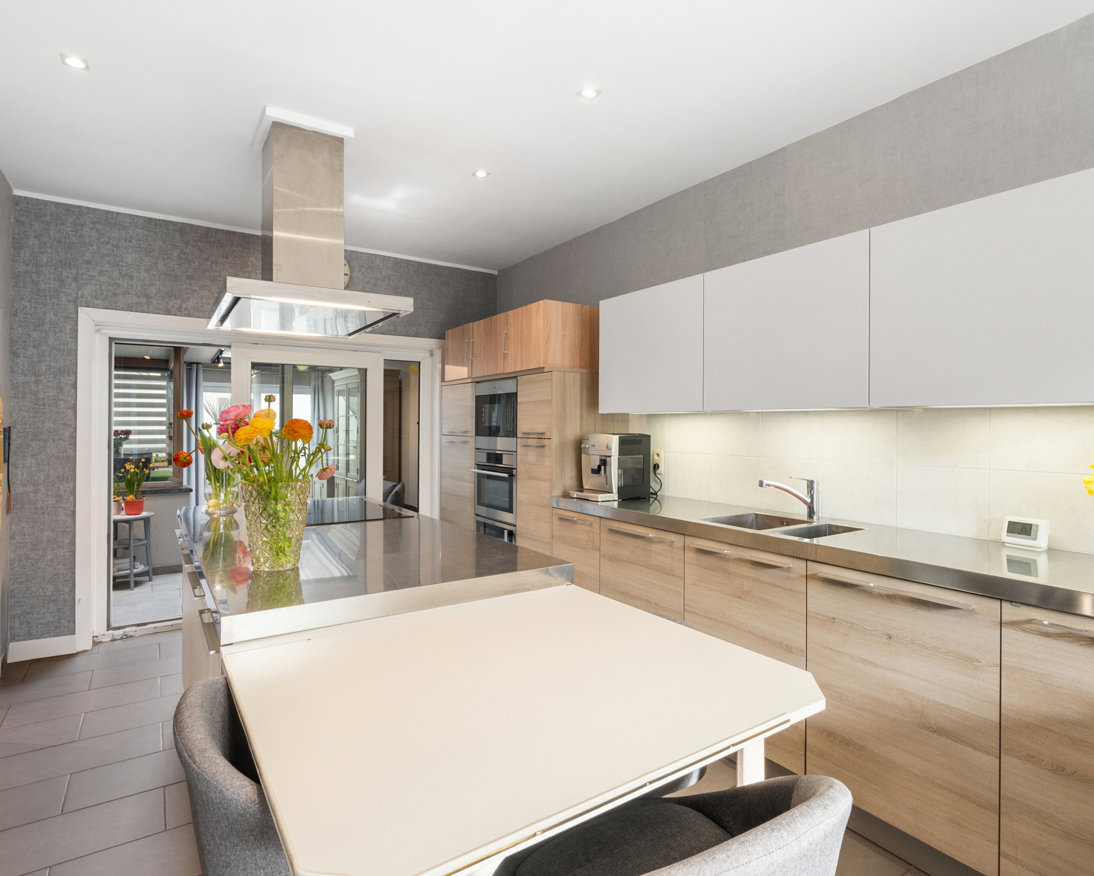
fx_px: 615
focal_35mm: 19
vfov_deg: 70.9
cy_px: 440
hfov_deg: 83.2
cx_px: 571
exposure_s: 1
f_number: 11
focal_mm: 16
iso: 200
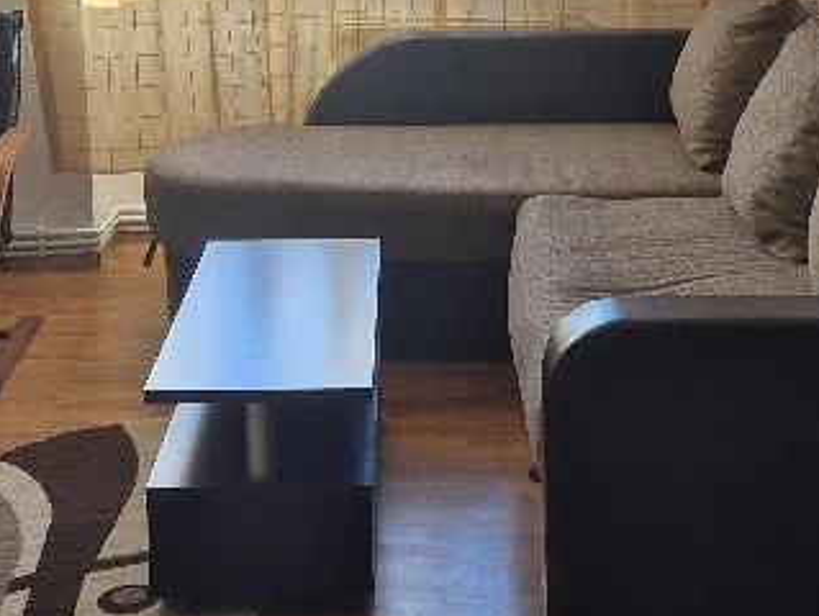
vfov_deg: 20.2
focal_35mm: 72
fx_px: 1705
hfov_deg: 27.0
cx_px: 457
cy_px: 90
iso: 64
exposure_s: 1/182
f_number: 1.8
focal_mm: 5.4
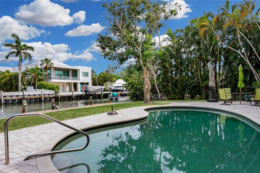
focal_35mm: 24
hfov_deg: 73.7
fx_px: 173
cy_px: 86
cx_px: 130
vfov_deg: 53.1
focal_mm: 16
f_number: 9
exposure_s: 1/100
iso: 80
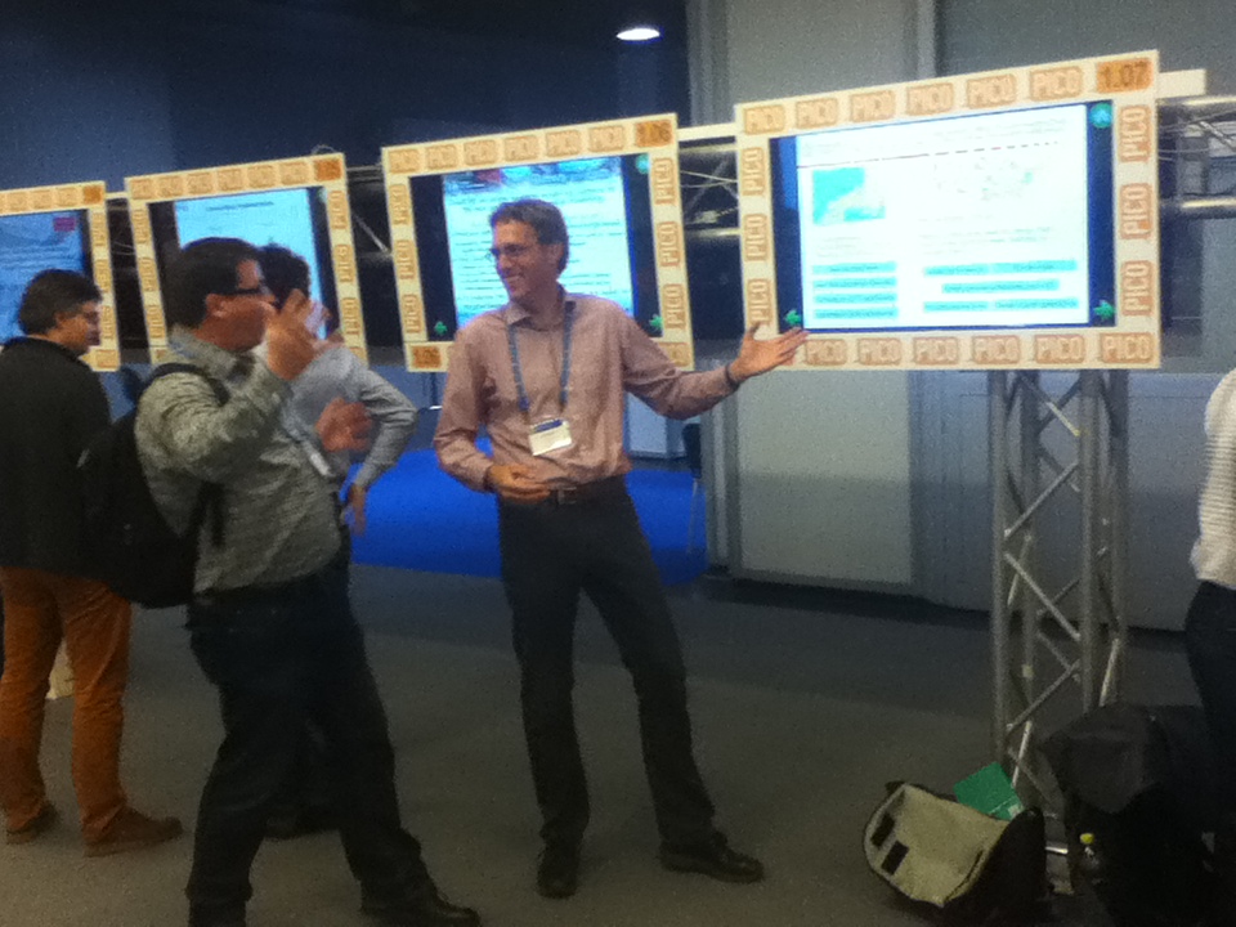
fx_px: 1143
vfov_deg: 44.2
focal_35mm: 32
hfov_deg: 56.8
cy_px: 464
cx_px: 618
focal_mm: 3.85
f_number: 2.4
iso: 250
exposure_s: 1/33
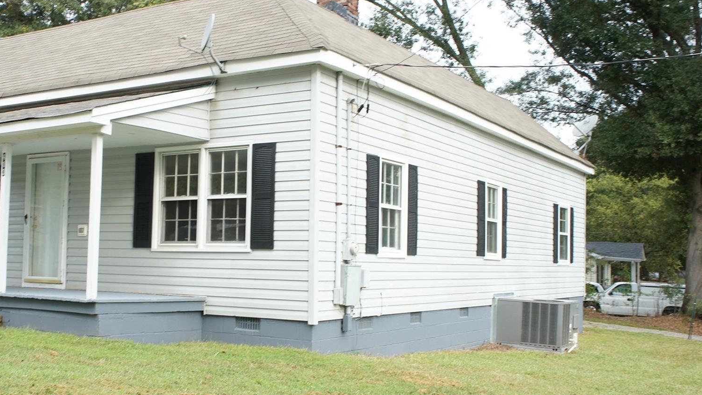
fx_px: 800
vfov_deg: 27.7
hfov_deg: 47.0
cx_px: 269
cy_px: 217
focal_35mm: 43
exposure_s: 1/80
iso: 200
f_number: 5.6
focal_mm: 20
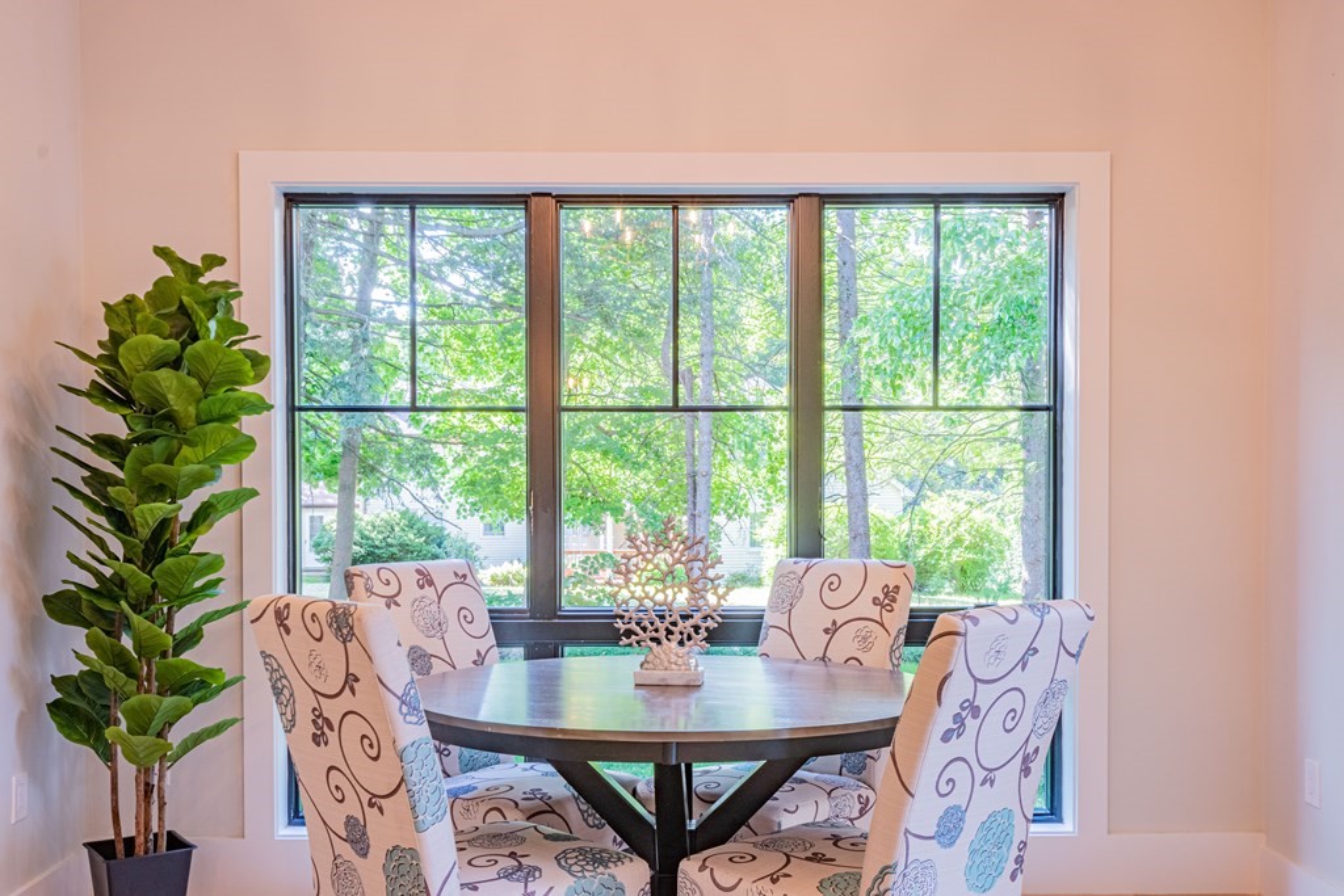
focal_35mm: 36
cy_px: 448
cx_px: 672
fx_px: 1344
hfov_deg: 53.1
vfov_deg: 36.9
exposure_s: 1/13
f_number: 22
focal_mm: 24
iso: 400
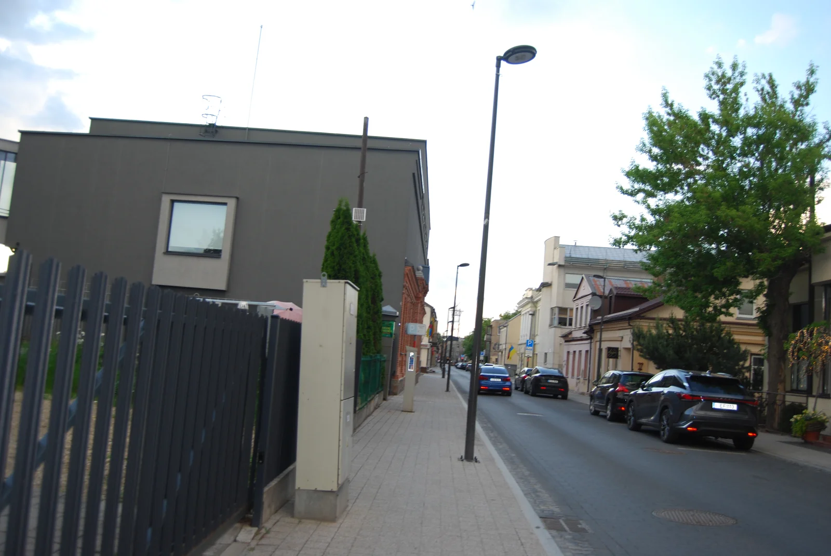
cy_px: 278
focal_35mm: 28
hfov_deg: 64.5
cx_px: 416
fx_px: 659
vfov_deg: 45.8
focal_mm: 19
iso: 160
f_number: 3.5
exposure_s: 1/125
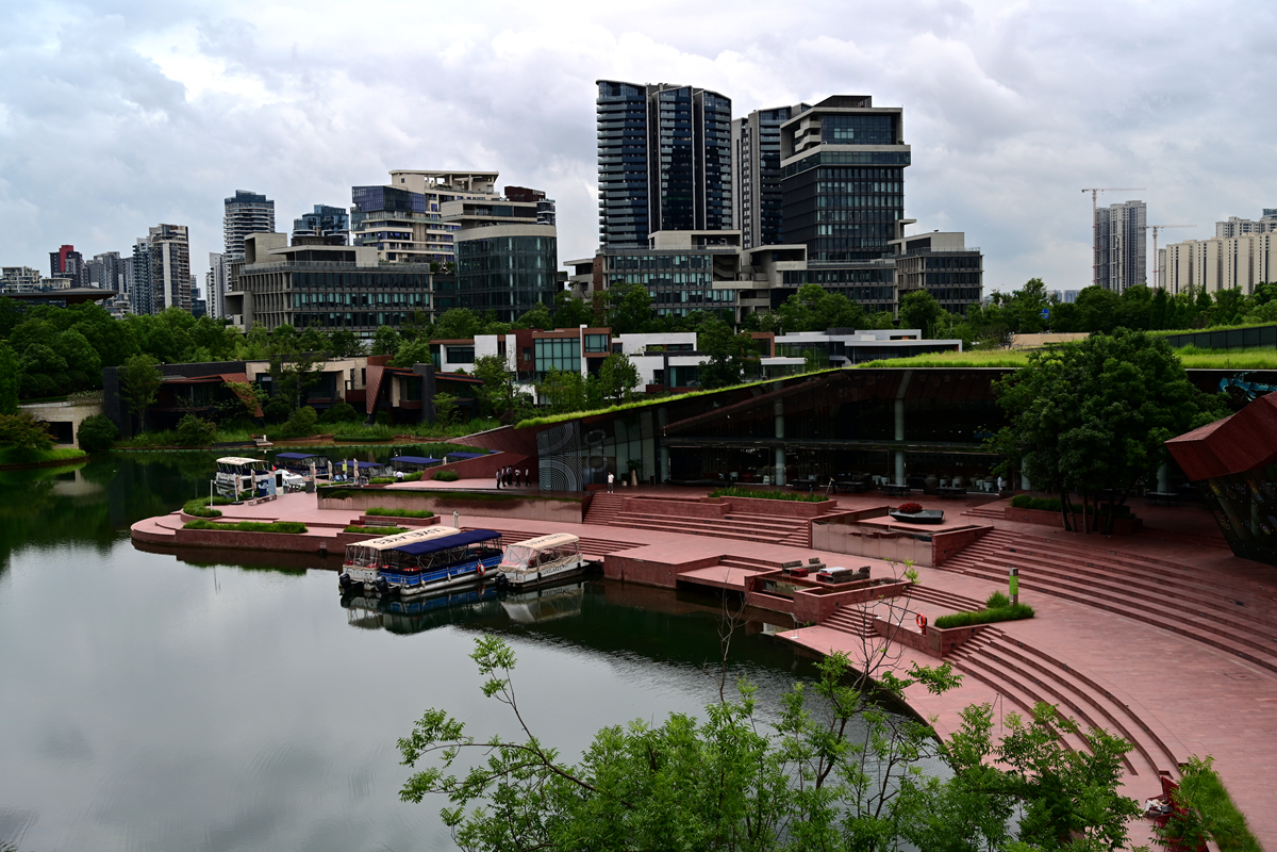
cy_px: 426
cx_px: 638
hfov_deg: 51.9
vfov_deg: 35.9
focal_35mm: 37
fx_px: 1312
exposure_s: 1/80
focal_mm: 37
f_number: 8
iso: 200
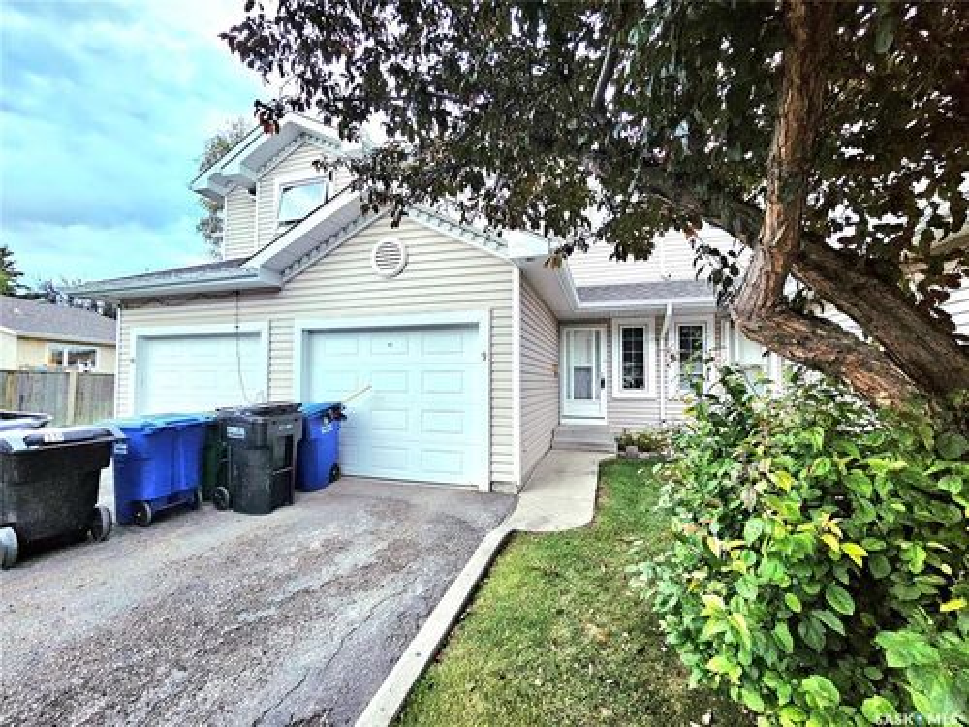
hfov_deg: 106.2
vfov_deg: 89.9
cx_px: 484
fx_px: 364
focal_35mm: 13
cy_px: 364
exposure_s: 1/60.2
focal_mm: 2.2
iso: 400
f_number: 2.2
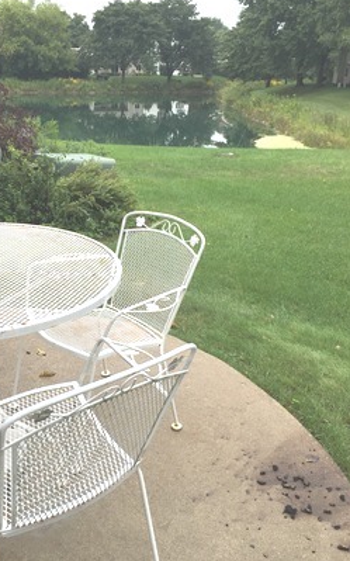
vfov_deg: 52.8
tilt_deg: -19.8
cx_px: 122
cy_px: 271
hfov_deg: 34.1
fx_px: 565
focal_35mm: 37
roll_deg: -1.2
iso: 32
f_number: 2.2
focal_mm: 4.15
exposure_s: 1/1041
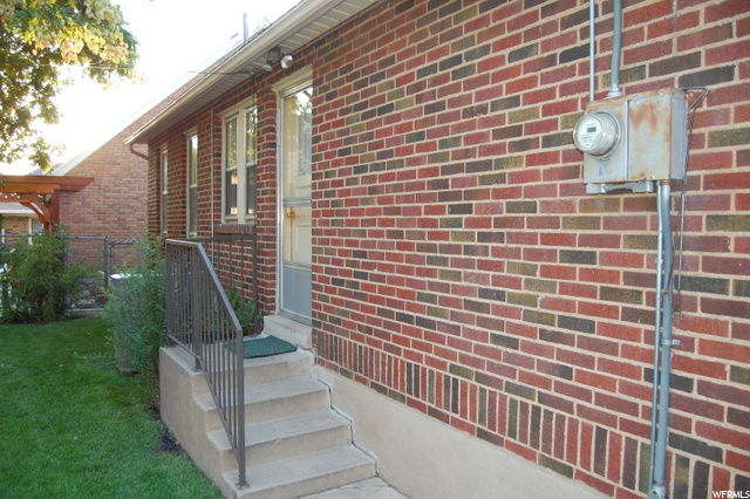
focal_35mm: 27
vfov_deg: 47.9
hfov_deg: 67.4
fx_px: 562
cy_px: 250
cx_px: 375
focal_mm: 18
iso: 400
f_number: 3.5
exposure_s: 1/80
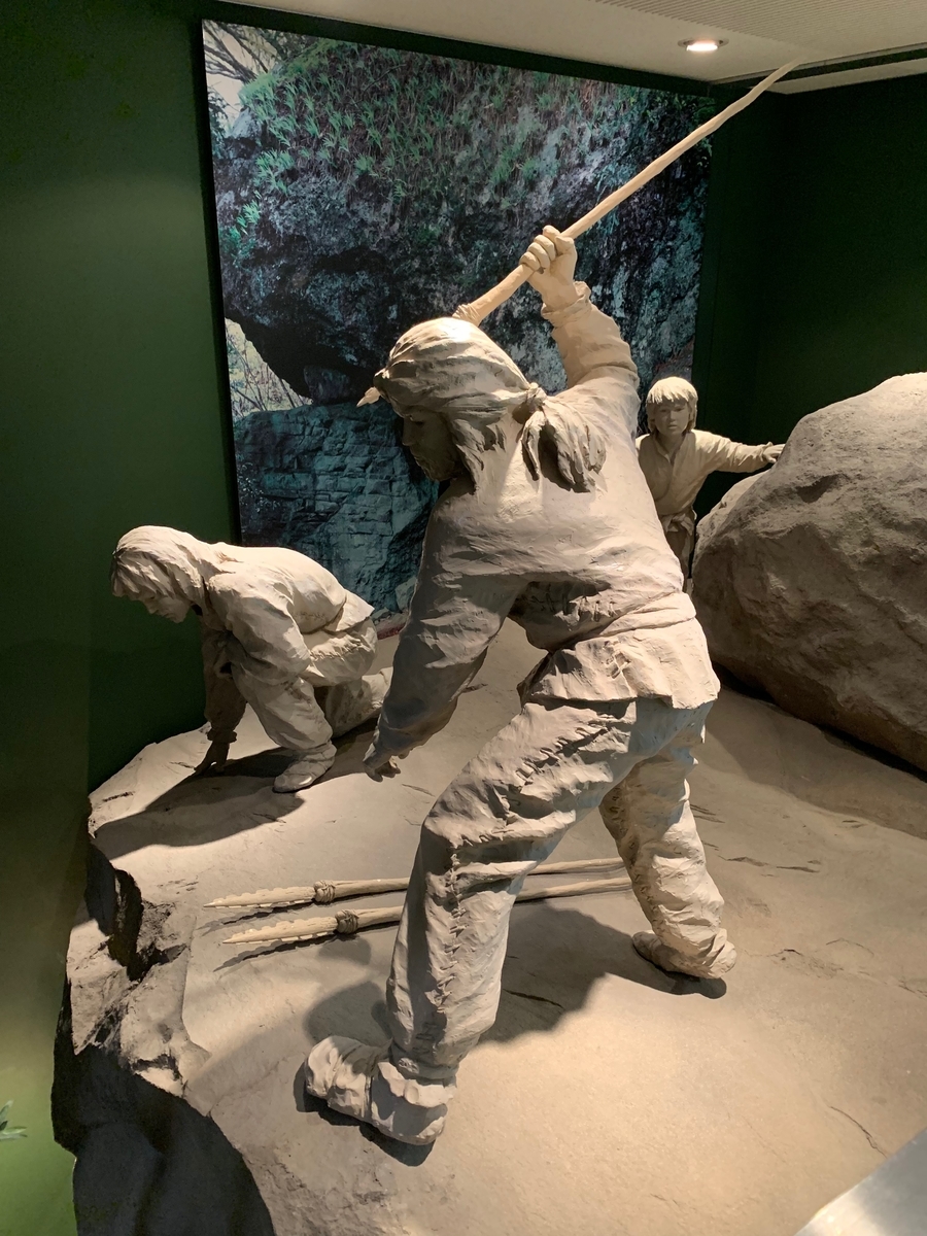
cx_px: 464
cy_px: 618
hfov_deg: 53.1
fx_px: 928
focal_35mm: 26
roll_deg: +0.1
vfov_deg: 67.3
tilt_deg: -18.6
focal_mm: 4.25
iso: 320
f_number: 1.8
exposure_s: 1/40
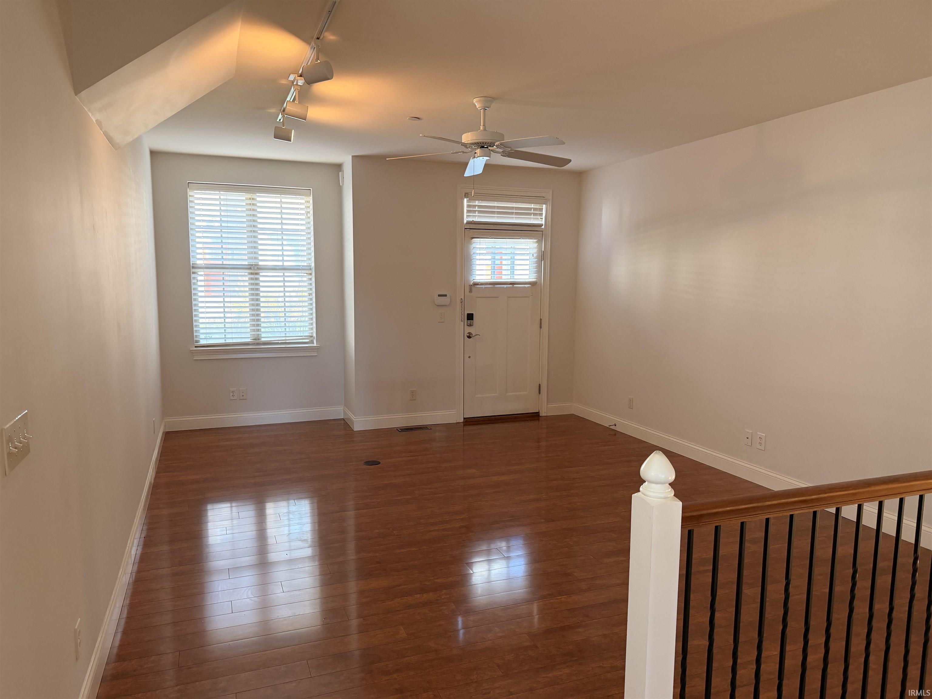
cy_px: 350
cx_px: 466
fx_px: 646
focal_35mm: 24
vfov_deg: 56.8
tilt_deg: -5.7
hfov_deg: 71.6
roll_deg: -0.6
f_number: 1.78
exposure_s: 1/60
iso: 200
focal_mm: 6.76
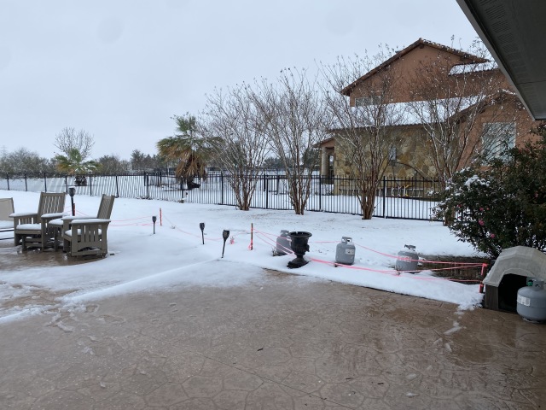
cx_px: 273
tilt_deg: -4.6
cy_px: 205
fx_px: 410
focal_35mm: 26
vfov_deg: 53.1
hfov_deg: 67.3
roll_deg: -0.6
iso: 32
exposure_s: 1/1346
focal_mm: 4.25
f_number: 1.8
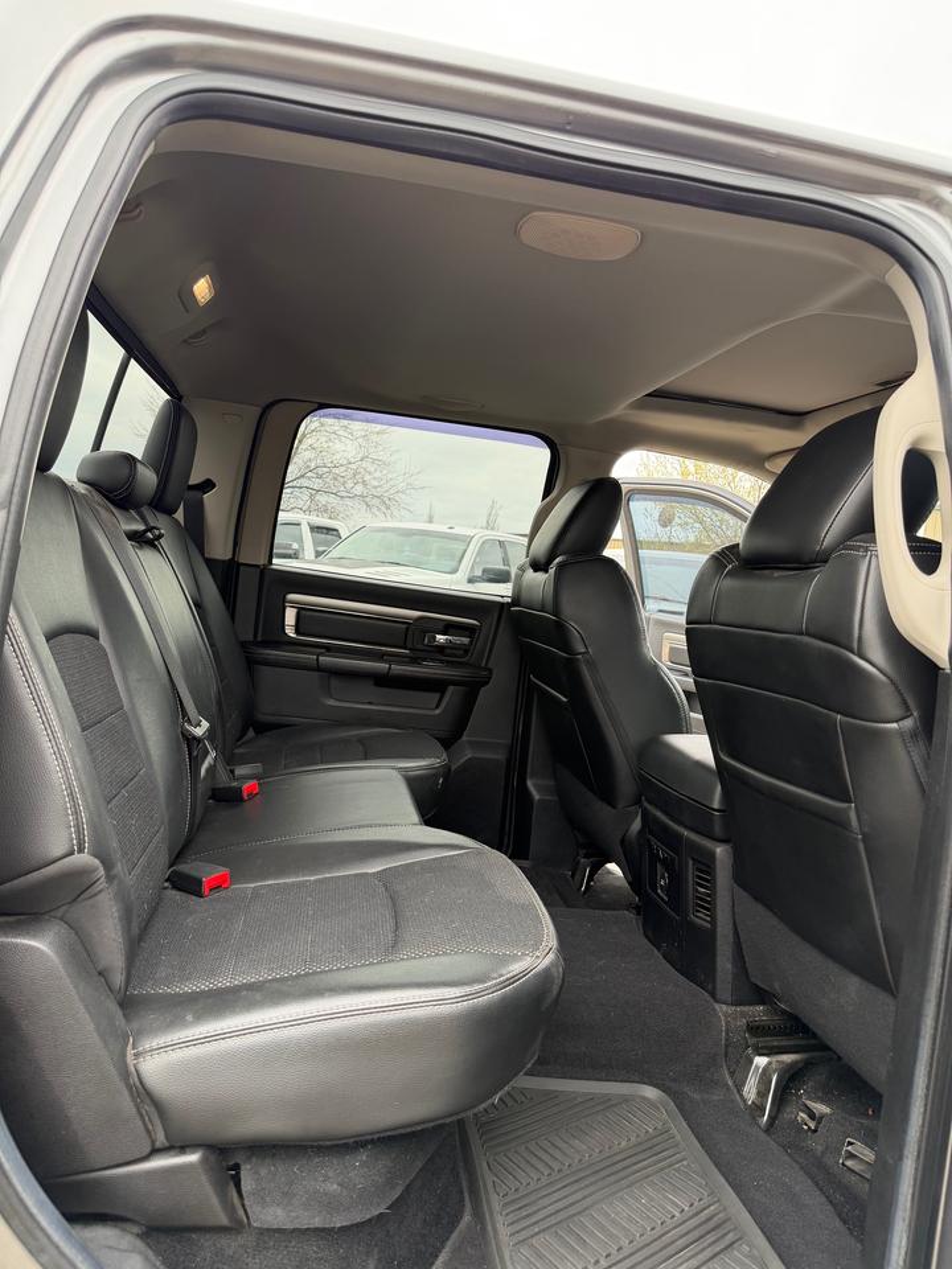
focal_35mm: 24
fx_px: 880
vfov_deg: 71.6
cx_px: 476
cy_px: 634
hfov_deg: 56.8
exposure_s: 1/191
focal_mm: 6.76
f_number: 1.78
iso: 100
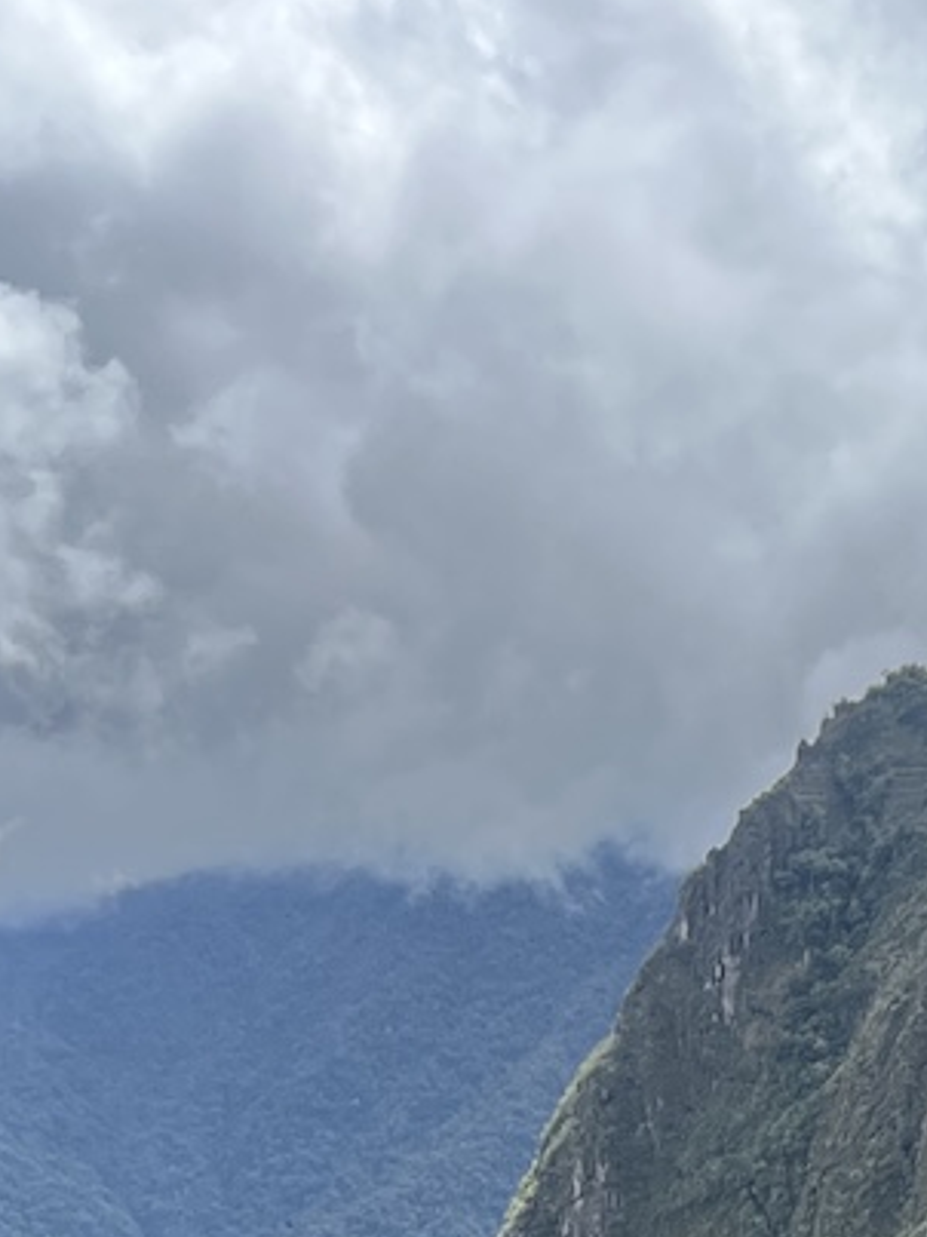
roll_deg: +0.7
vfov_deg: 20.8
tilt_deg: -5.5
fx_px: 3072
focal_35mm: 86
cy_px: 1585
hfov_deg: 15.9
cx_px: 1354
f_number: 1.5
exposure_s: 1/3165
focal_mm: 5.7
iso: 50
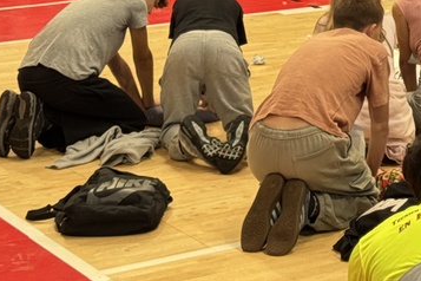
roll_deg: +0.7
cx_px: 593
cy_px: -171
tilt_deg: -3.6
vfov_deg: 9.3
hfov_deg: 13.7
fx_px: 1672
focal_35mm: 143
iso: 50
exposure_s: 1/121
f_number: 1.78
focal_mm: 6.76
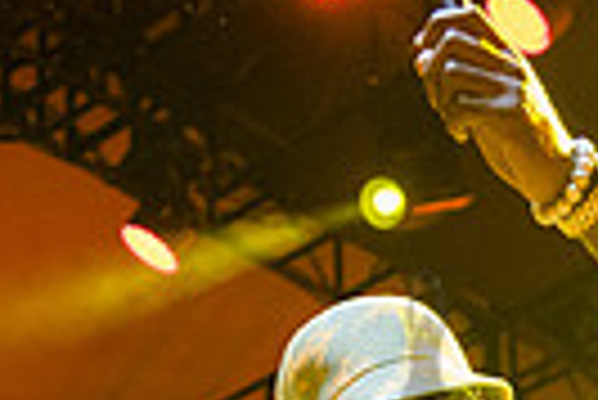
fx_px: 2760
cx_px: 423
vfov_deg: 7.9
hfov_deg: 12.3
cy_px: 775
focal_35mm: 166
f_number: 3.5
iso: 3200
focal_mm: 38
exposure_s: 1/250
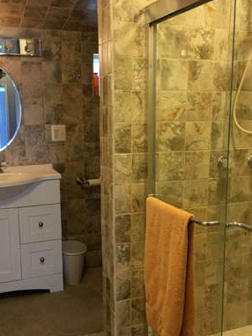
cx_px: 102
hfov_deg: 36.7
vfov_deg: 47.8
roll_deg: +1.1
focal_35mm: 39
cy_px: 179
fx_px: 378
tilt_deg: -10.0
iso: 40
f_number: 2.2
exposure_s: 1/15
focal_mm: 4.15
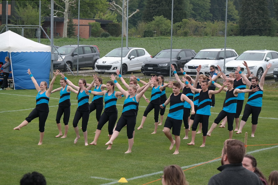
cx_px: 139
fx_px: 757
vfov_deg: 14.0
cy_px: 92
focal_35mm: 98
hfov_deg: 20.8
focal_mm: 64
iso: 100
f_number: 5
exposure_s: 1/250
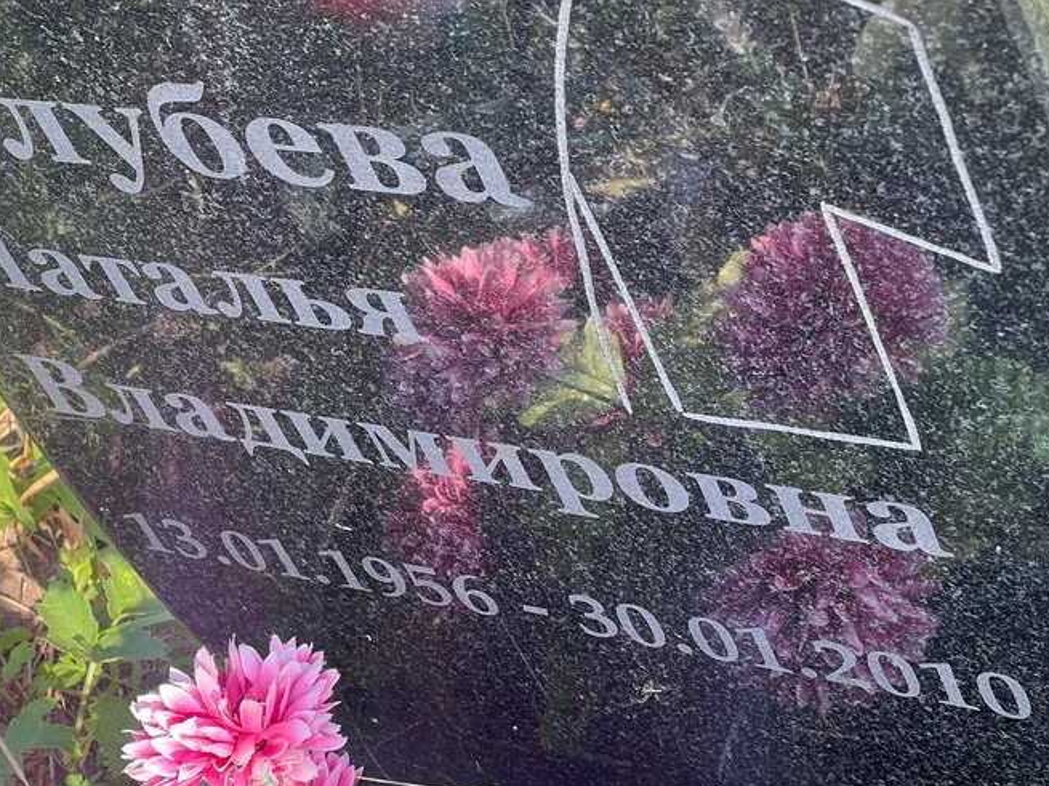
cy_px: 376
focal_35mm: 94
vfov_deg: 15.7
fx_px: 2848
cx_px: 456
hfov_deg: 20.9
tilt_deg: -42.7
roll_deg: +24.1
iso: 32
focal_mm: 9
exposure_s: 1/99
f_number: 2.8
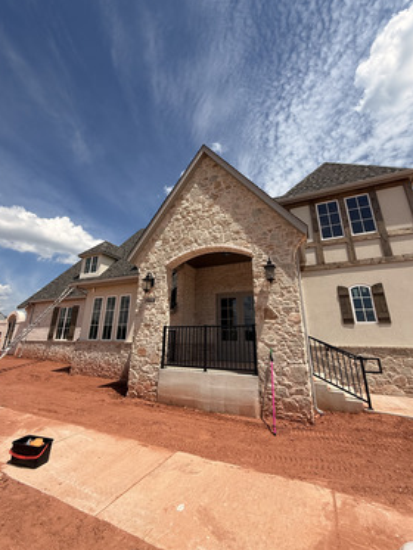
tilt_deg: +18.9
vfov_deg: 98.1
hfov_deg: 81.7
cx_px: 199
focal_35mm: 15
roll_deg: -2.2
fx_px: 238
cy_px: 264
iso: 50
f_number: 2.2
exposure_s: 1/2841
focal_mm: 2.22
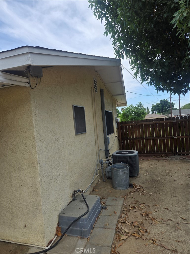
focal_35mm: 23
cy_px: 127
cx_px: 95
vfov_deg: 73.9
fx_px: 168
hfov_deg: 58.9
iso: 25
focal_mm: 5.4
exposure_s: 1/1145
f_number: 1.8
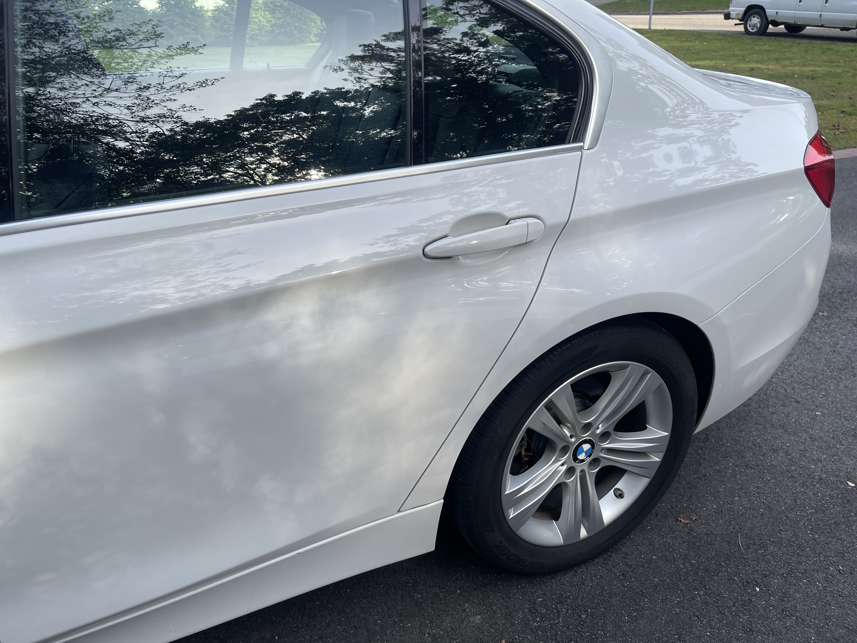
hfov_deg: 69.4
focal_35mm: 25
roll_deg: +1.4
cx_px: 428
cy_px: 322
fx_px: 619
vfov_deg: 54.9
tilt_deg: -27.8
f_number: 1.6
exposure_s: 1/861
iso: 32
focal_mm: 5.1
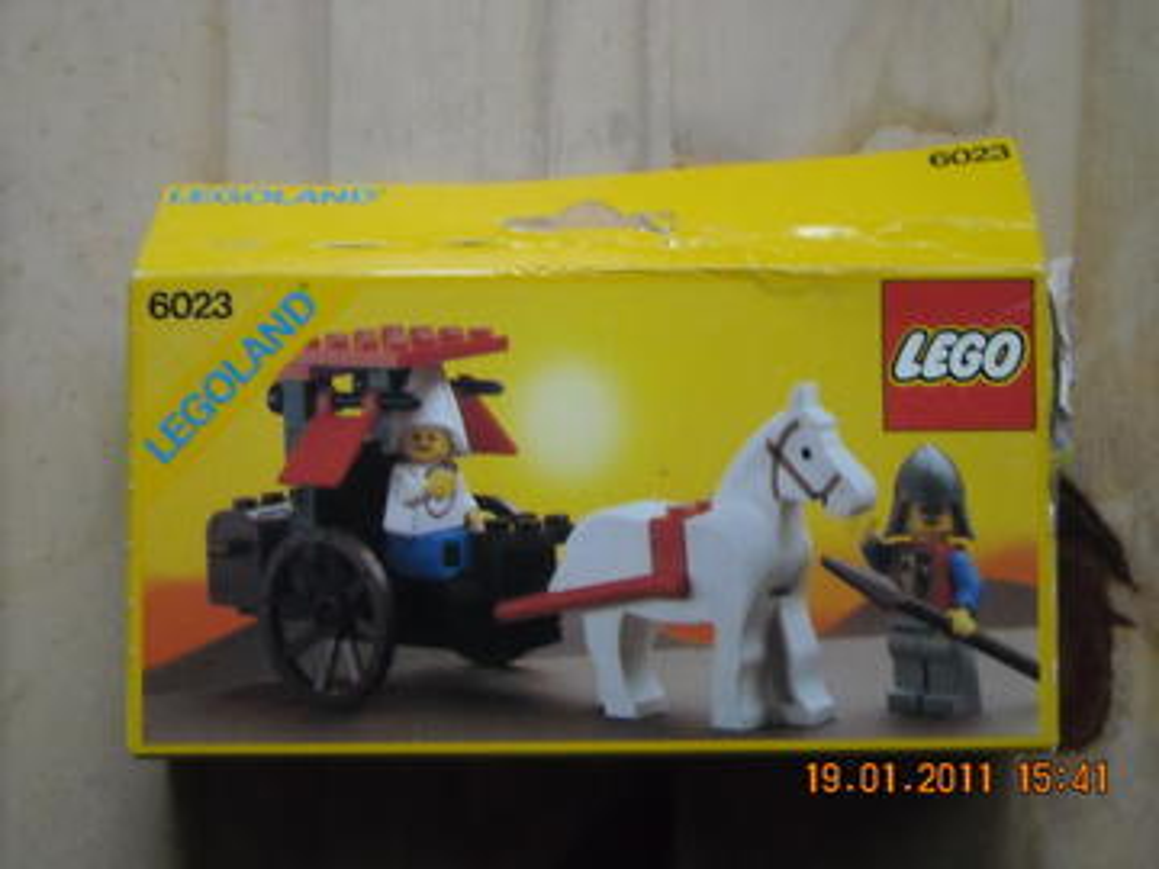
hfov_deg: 25.7
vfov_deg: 19.4
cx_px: 580
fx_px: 2545
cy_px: 434
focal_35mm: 76
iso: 800
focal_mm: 12.3
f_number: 3.9
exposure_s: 1/22
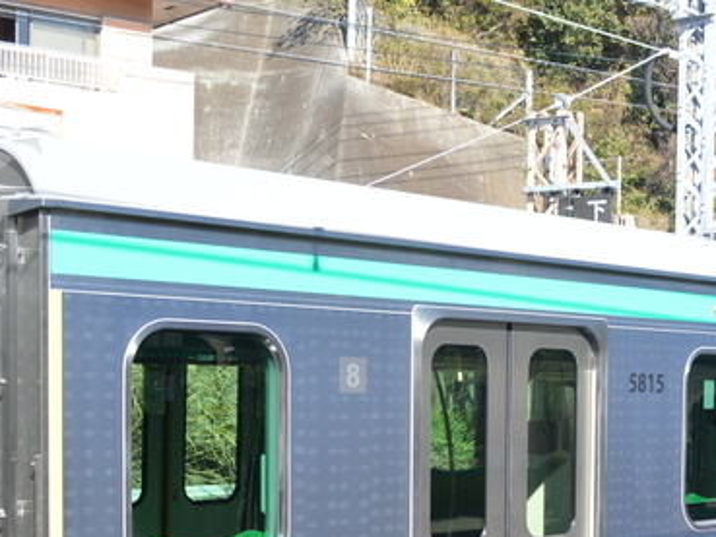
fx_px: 1552
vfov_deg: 19.3
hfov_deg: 25.2
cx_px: 638
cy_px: 469
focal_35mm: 75
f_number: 5.6
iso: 125
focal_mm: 24
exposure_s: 1/125
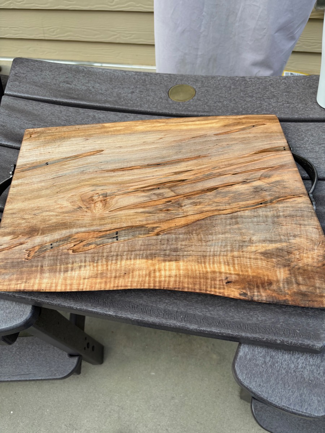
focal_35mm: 26
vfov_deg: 67.3
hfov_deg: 53.1
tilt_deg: -57.4
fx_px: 325
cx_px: 162
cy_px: 216
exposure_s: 1/561
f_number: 1.6
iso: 50
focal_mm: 5.96
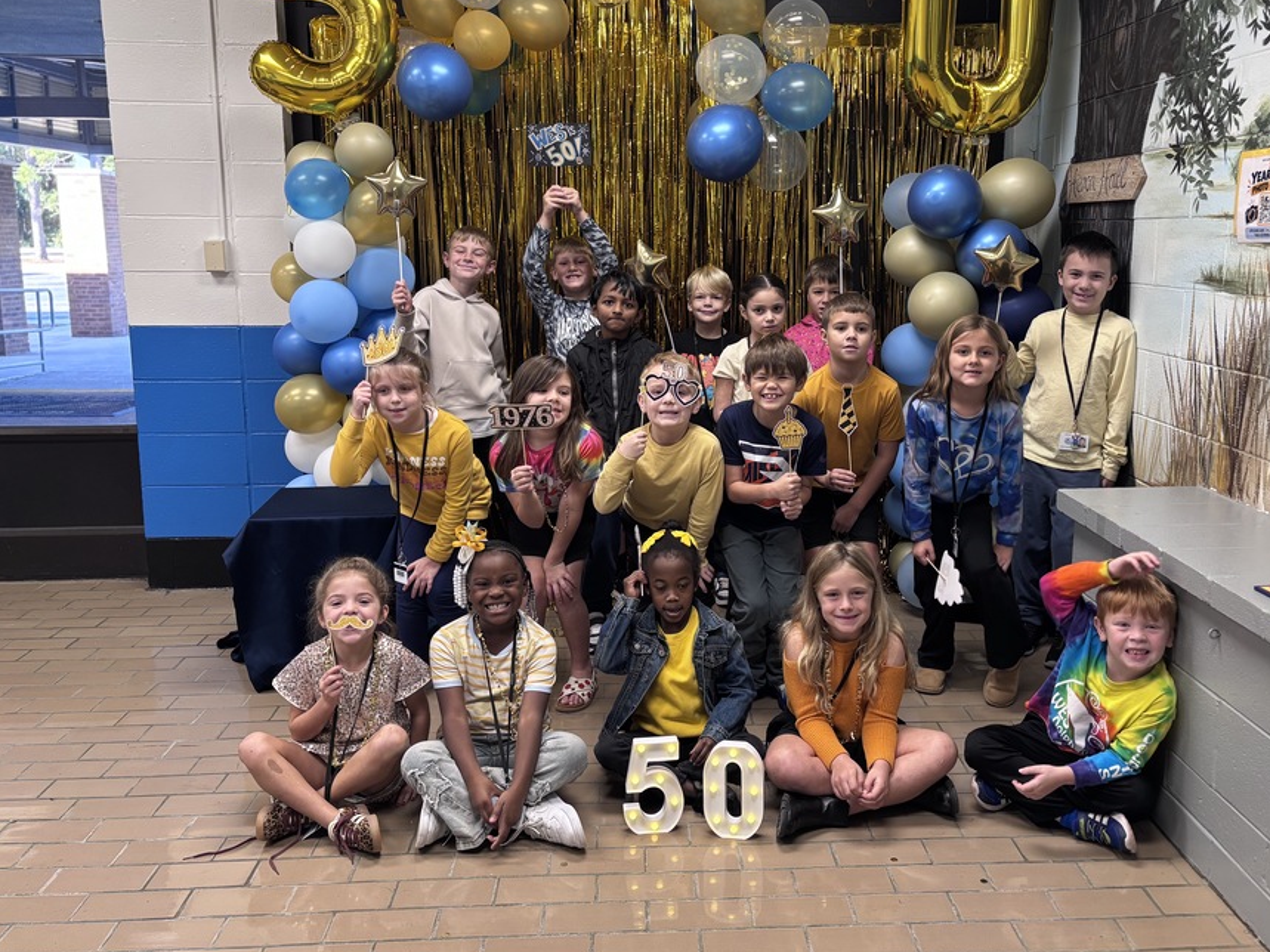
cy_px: 412
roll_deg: -0.3
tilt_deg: -9.5
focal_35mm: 31
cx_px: 721
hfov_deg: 58.1
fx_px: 1137
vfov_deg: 45.3
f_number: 1.6
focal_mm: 5.96
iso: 100
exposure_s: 1/60
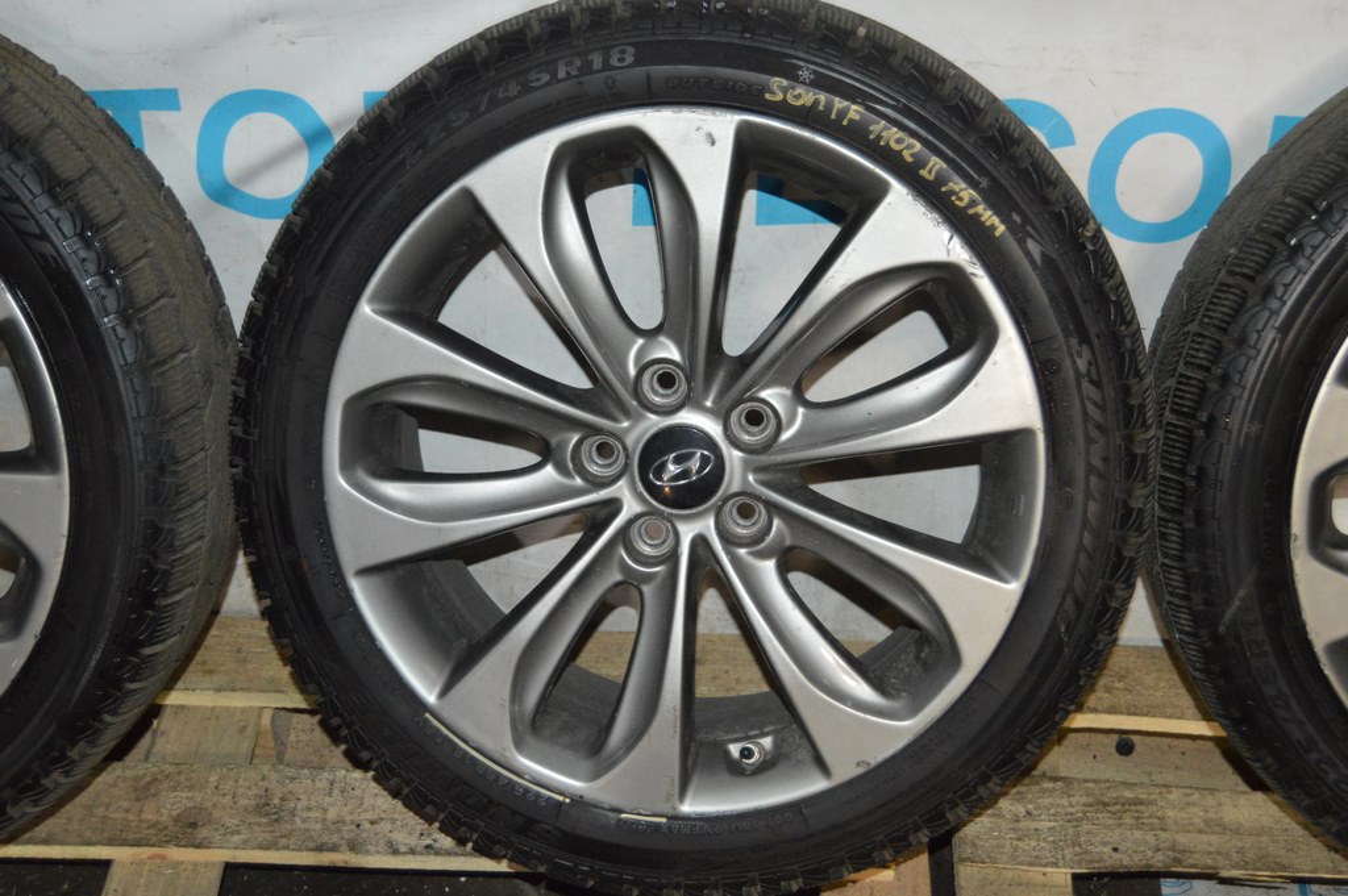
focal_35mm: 51
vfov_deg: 26.4
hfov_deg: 38.9
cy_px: 448
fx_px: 1908
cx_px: 674
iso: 2500
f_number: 4.5
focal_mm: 34
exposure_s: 1/60
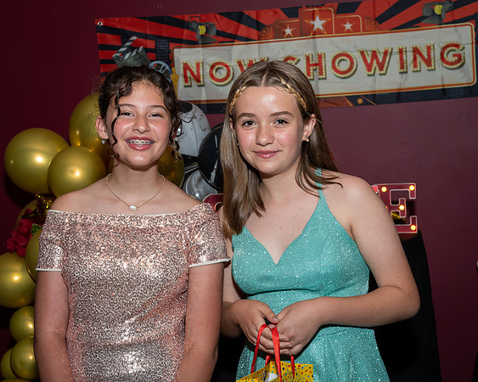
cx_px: 226
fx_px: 866
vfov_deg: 24.9
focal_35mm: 61
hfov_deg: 30.9
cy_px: 184
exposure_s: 1/250
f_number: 5.6
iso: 400
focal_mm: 35
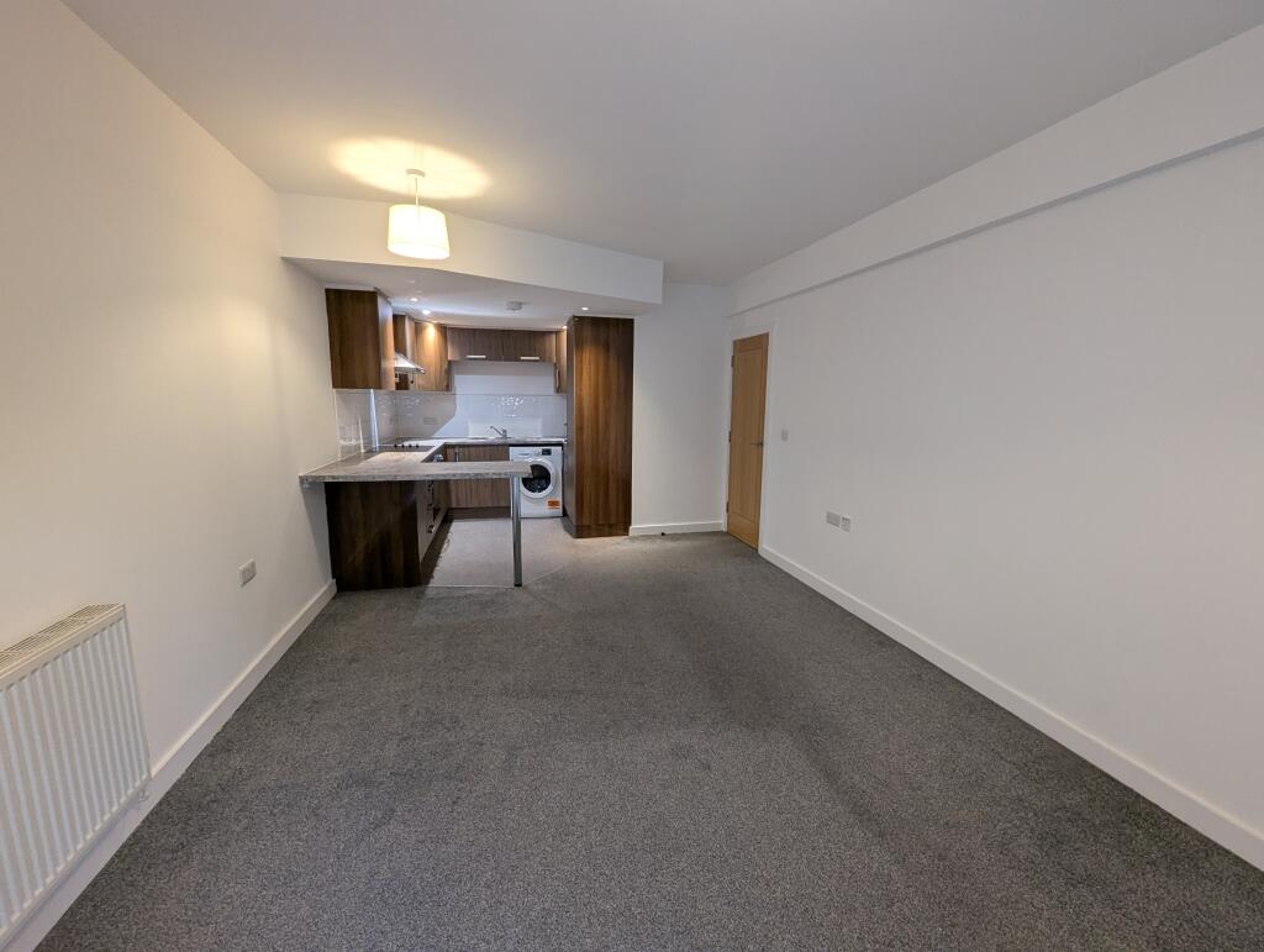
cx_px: 632
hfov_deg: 106.1
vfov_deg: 90.1
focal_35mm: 13
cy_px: 476
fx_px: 475
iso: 224
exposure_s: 1/50
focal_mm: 1.95
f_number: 2.2
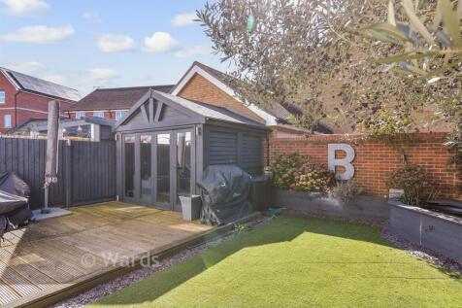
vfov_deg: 77.3
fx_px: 192
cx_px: 231
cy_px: 154
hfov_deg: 100.4
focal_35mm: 15
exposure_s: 1/160
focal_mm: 10
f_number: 8
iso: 200
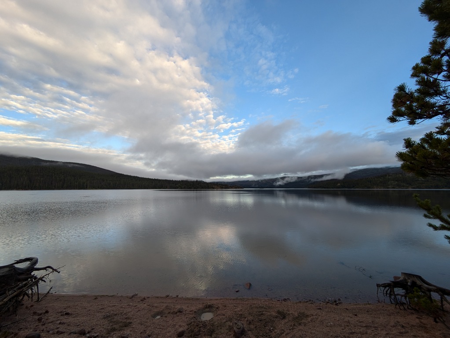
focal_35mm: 14
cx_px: 225
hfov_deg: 102.0
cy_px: 169
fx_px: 182
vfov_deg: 85.7
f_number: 2.2
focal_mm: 1.83
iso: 46
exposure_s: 1/310
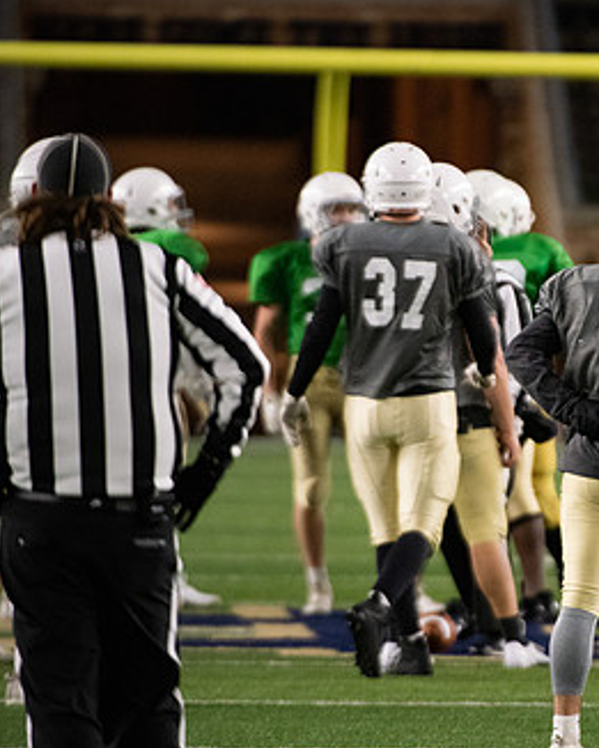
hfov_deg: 2.3
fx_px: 14796
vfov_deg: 2.9
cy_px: 405
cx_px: 608
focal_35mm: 668
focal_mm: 400
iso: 5600
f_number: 4.5
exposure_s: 1/500
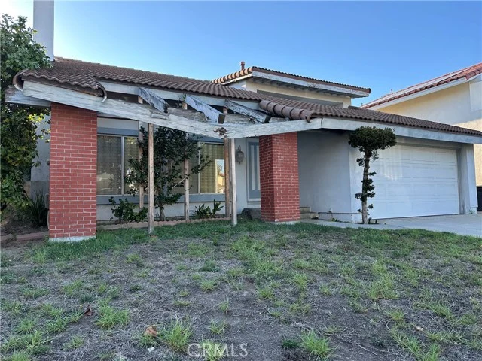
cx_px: 241
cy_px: 180
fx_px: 334
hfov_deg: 71.6
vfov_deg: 56.8
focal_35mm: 24
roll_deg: +1.6
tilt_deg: +3.4
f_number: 1.78
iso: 80
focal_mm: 6.86
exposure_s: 1/646
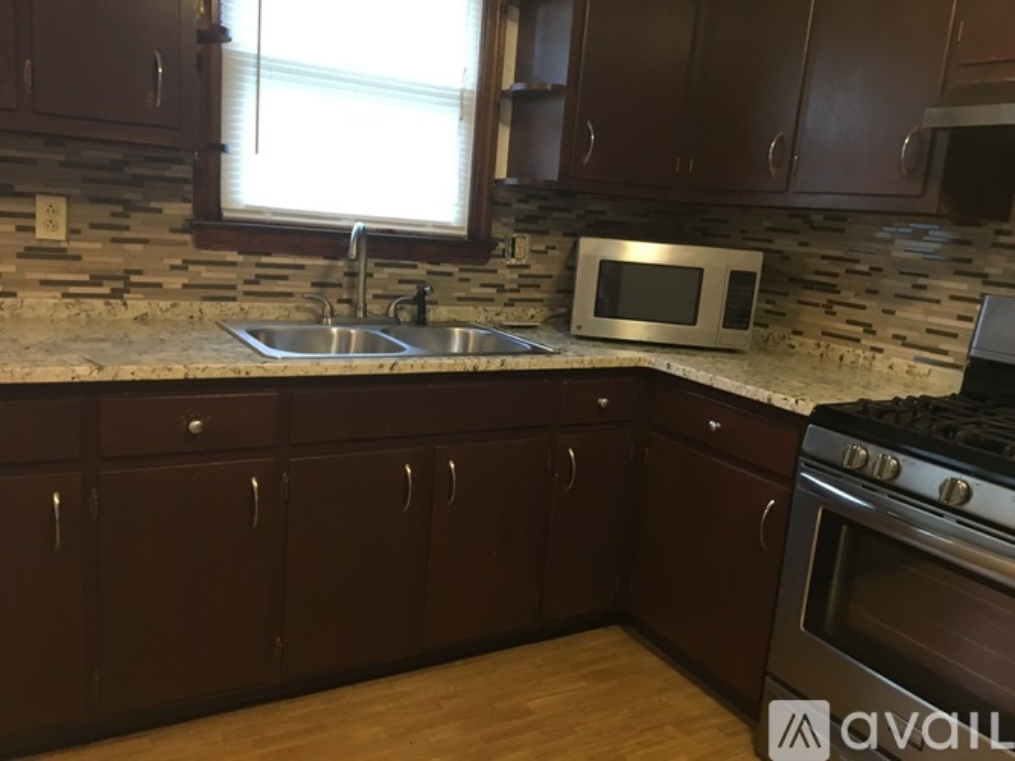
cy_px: 380
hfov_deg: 61.7
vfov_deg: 48.2
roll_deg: -5.3
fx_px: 850
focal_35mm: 29
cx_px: 508
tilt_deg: -10.9
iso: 200
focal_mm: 4.15
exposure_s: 1/17
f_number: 2.2
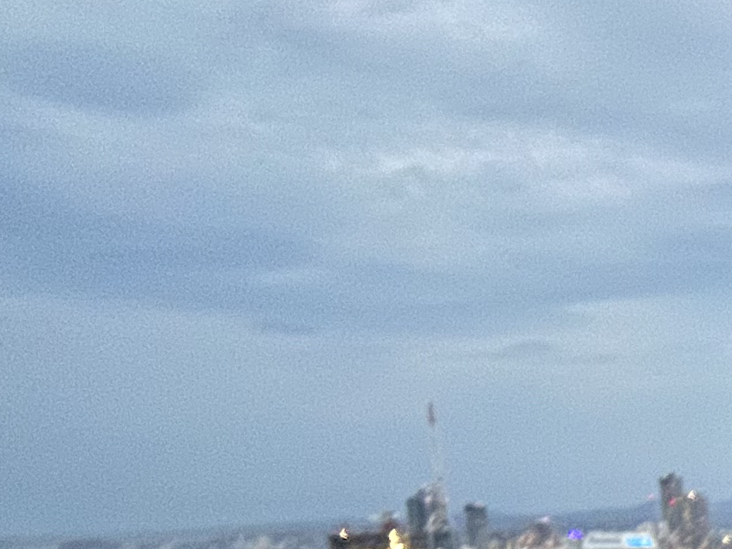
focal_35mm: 73
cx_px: 1061
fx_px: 1544
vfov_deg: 18.3
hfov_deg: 22.5
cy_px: 782
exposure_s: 1/14
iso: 1000
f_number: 1.9
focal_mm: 2.69
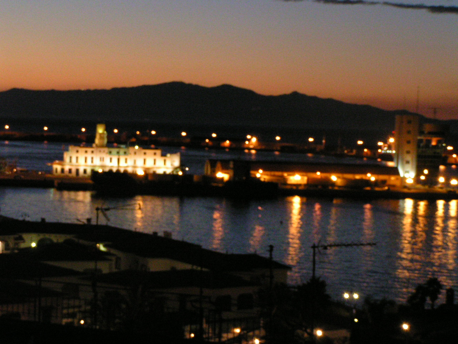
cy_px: 172
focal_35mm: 114
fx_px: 1508
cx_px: 229
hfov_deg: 17.3
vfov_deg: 13.0
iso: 400
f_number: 4.5
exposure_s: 1/15
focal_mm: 17.4
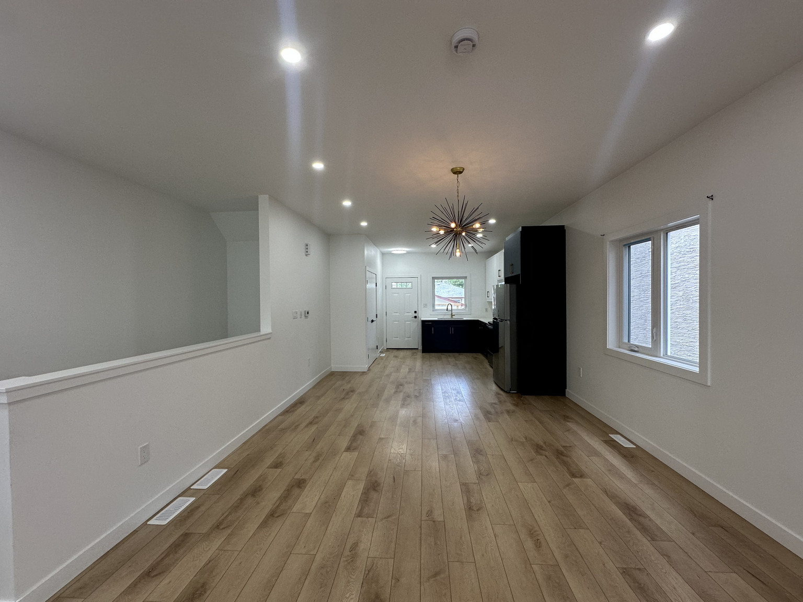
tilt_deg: +0.3
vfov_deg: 85.7
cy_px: 301
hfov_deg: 102.1
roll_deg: +0.6
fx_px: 325
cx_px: 402
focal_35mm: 14
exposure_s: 1/120
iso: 125
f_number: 2.2
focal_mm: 2.22
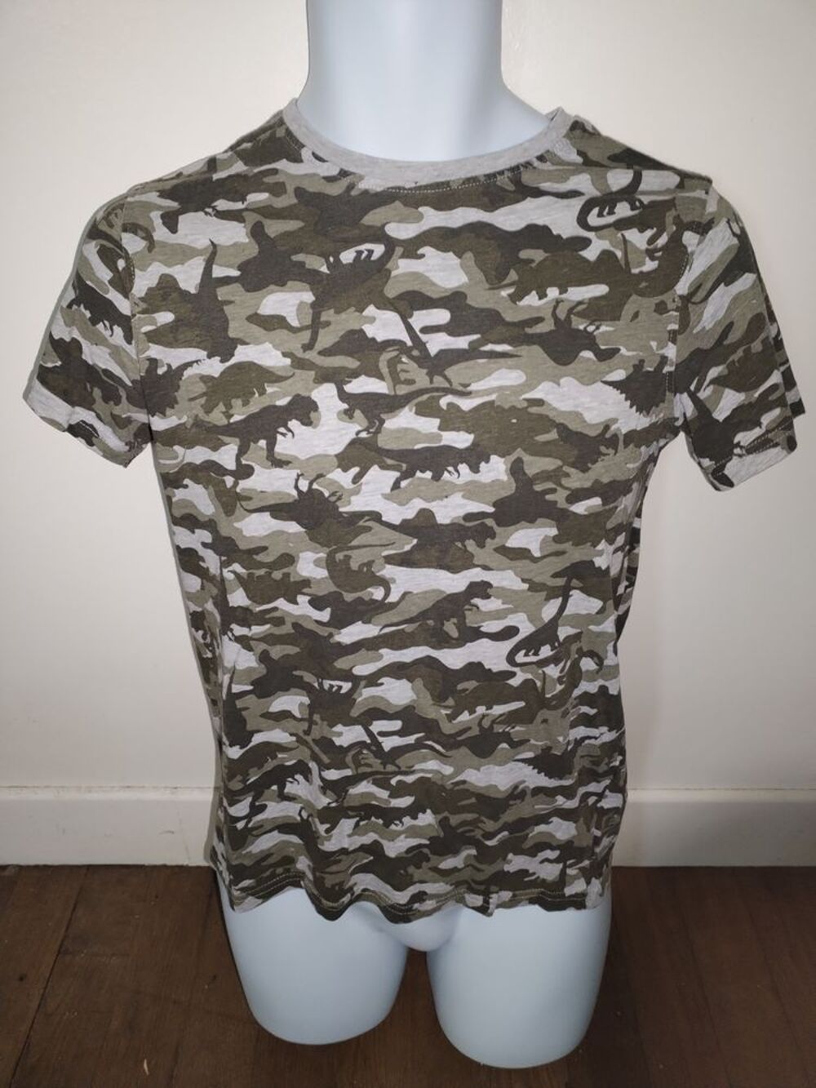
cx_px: 408
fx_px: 817
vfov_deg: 67.3
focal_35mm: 26
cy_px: 544
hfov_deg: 53.1
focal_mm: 4.75
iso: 1139
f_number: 1.8
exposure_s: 1/25
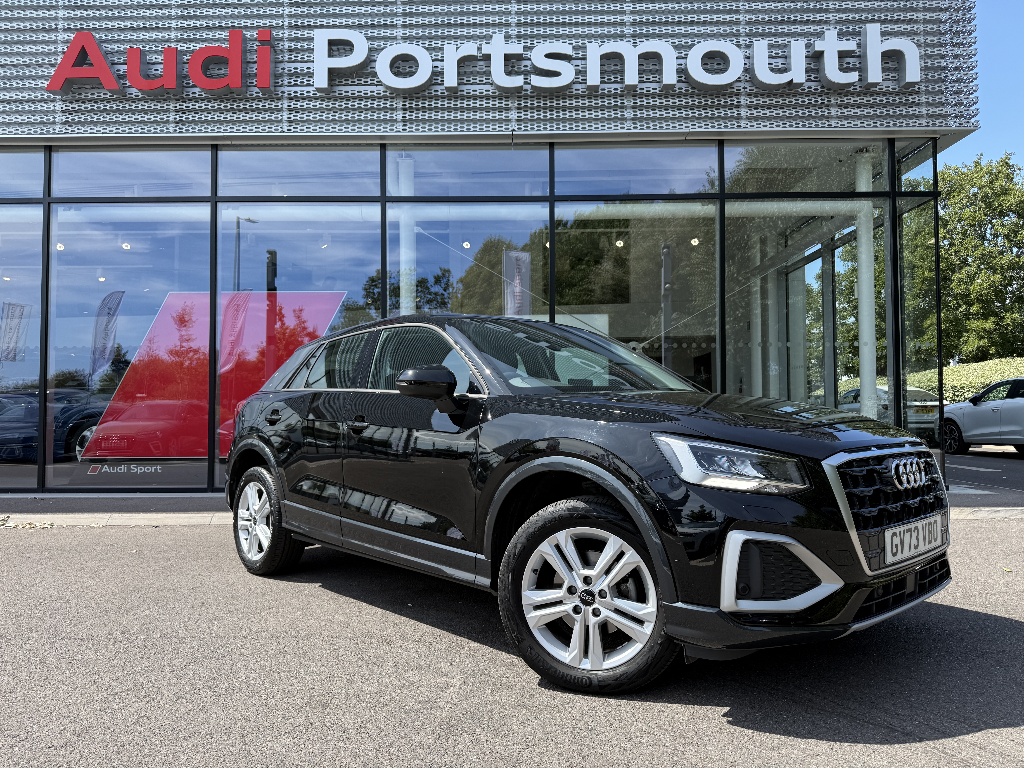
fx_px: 710
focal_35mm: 24
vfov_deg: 56.8
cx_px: 512
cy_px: 384
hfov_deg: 71.6
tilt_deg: +1.4
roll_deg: +0.5
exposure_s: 1/1653
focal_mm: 6.76
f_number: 1.78
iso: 80
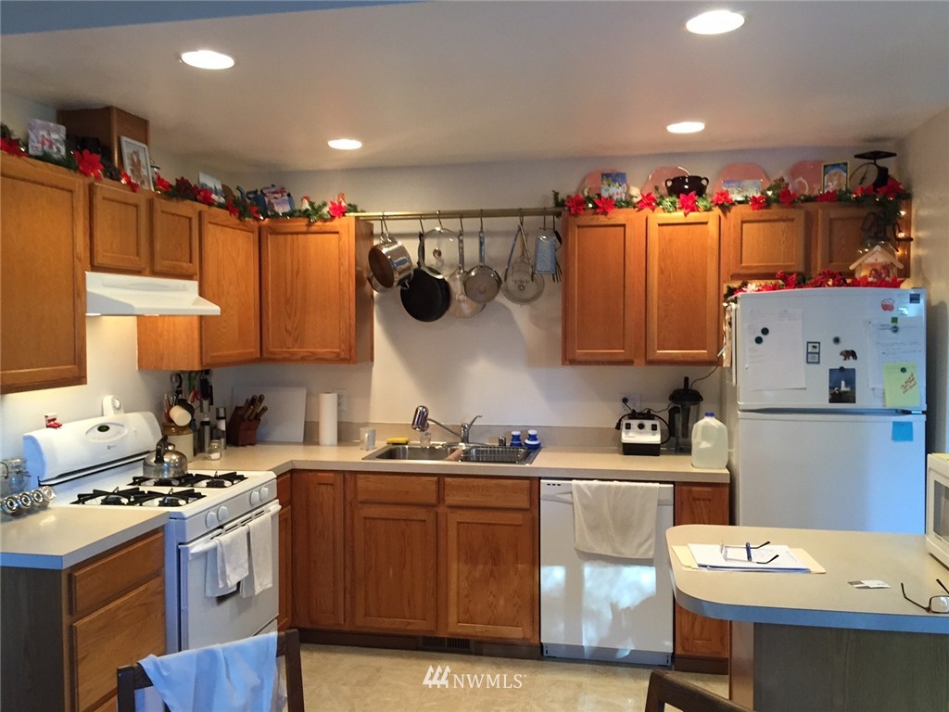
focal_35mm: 29
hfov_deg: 61.7
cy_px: 356
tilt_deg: -3.0
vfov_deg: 48.2
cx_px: 474
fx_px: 795
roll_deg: -0.3
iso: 125
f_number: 2.2
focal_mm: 4.15
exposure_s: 1/30
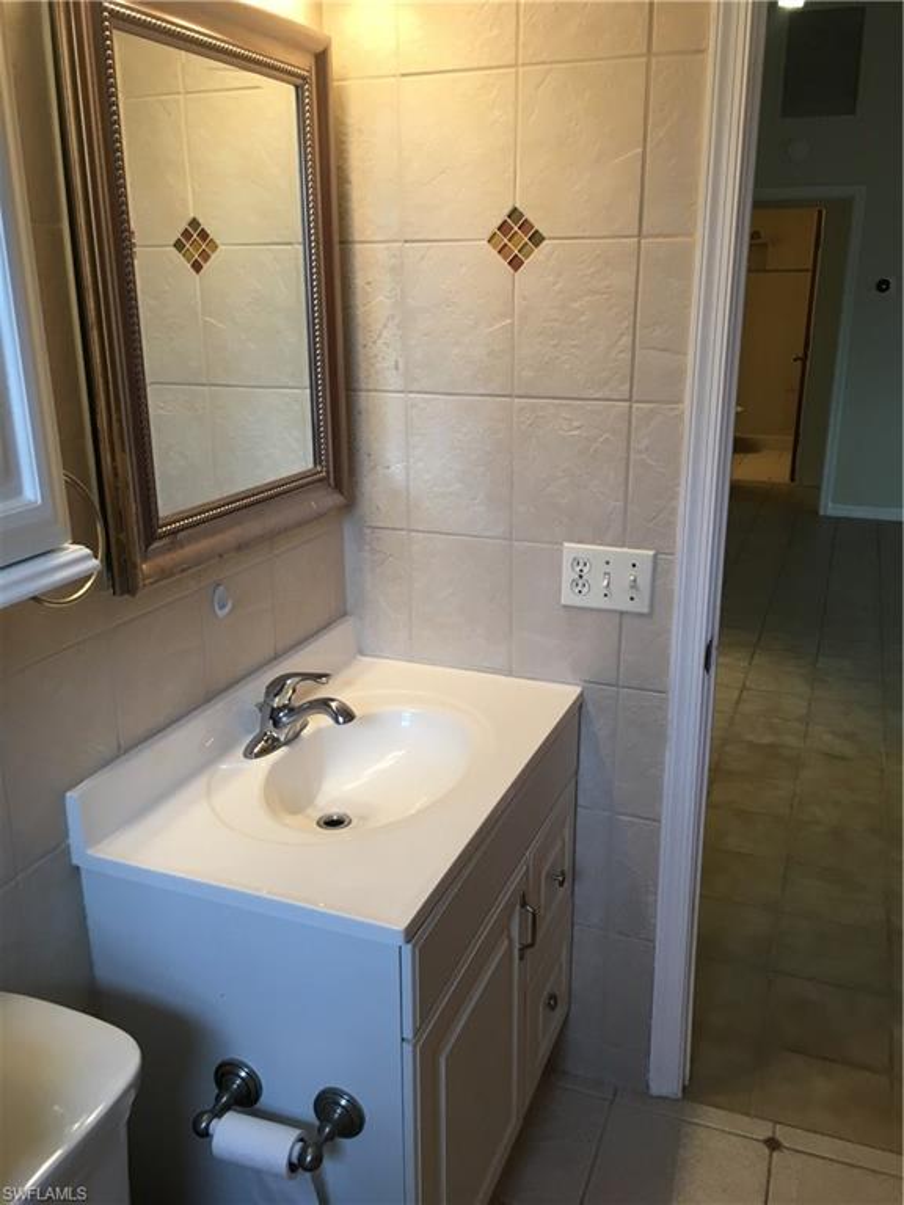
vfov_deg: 61.7
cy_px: 602
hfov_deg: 48.2
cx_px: 452
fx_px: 1010
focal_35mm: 29
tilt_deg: -16.5
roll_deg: +0.4
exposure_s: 1/30
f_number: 2.2
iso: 50
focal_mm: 4.15
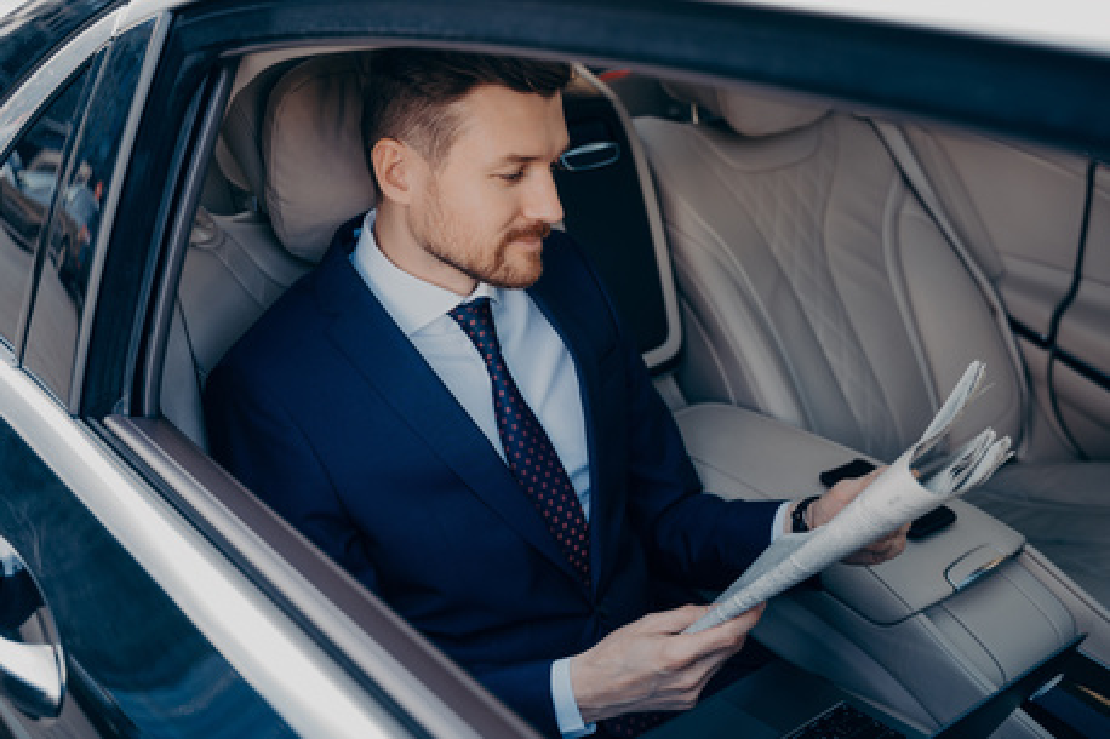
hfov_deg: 48.5
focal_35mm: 40
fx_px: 1233
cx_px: 555
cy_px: 370
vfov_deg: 33.4
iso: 400
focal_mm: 40
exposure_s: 1/250
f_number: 2.8
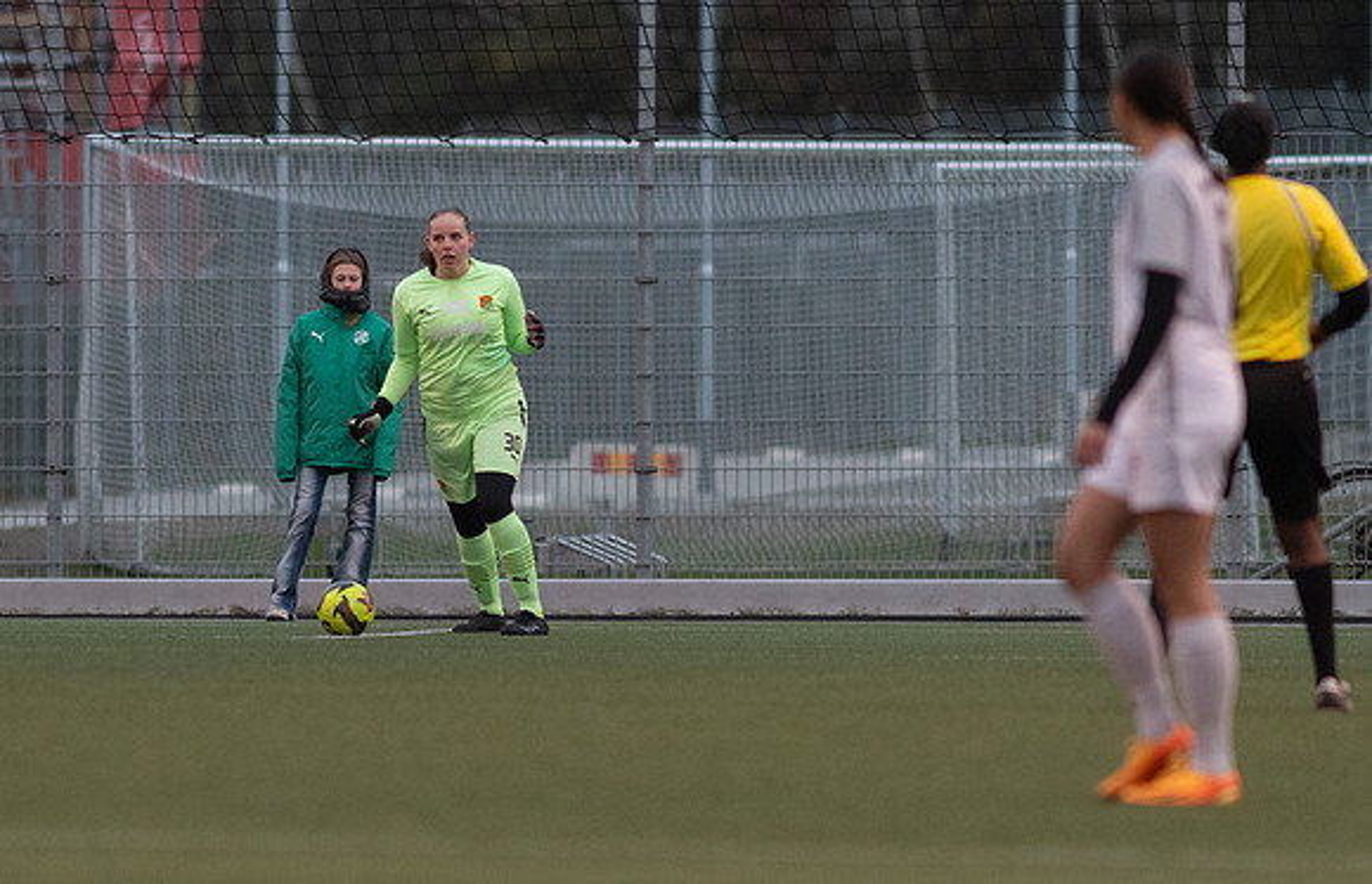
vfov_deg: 1.8
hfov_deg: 2.7
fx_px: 28776
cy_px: 569
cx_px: 510
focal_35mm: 763
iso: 2200
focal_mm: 300
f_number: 3.2
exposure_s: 1/1000
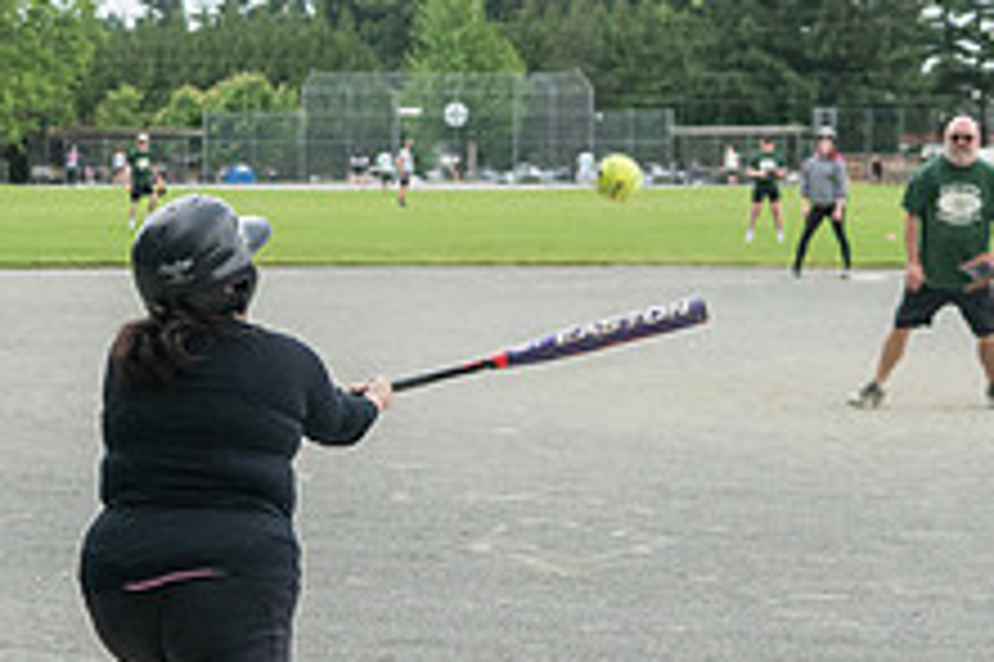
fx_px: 3228
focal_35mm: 117
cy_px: 381
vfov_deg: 11.7
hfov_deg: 17.5
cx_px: 403
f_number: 2.8
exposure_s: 1/1600
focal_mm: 21
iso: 500
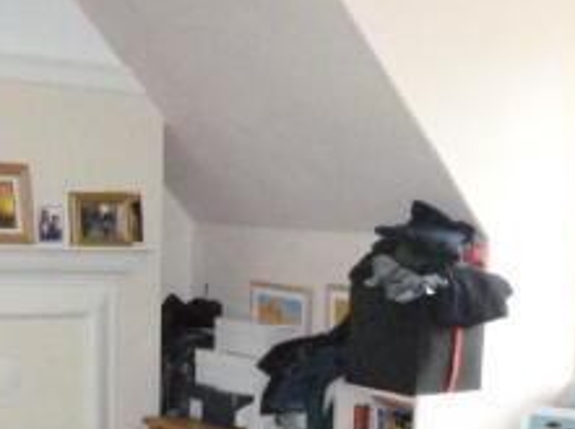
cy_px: 519
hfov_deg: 26.4
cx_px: 280
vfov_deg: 18.7
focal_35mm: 74
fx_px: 1227
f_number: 3.1
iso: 1250
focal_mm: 5
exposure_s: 1/60
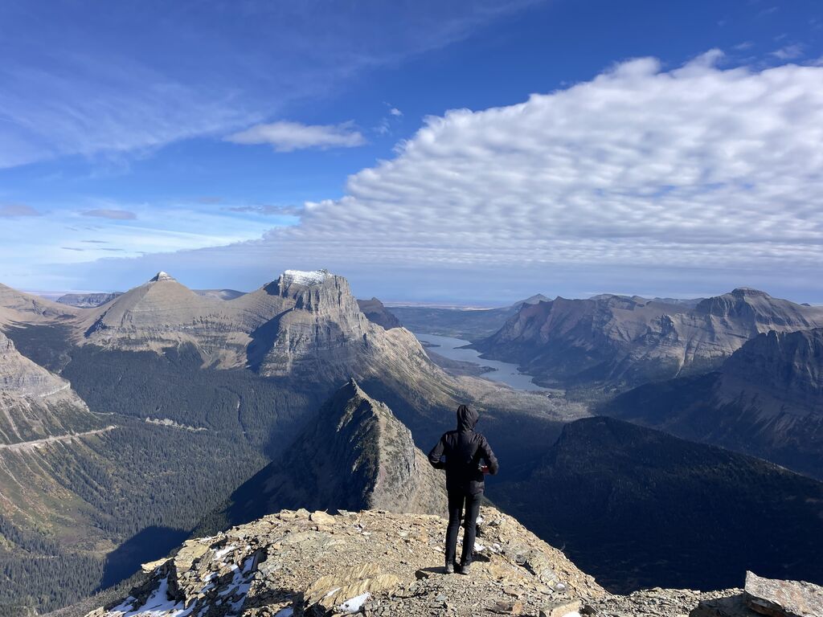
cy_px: 308
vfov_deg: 53.1
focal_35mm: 26
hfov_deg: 67.3
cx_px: 412
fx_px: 618
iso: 32
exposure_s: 1/4292
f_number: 1.6
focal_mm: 4.2
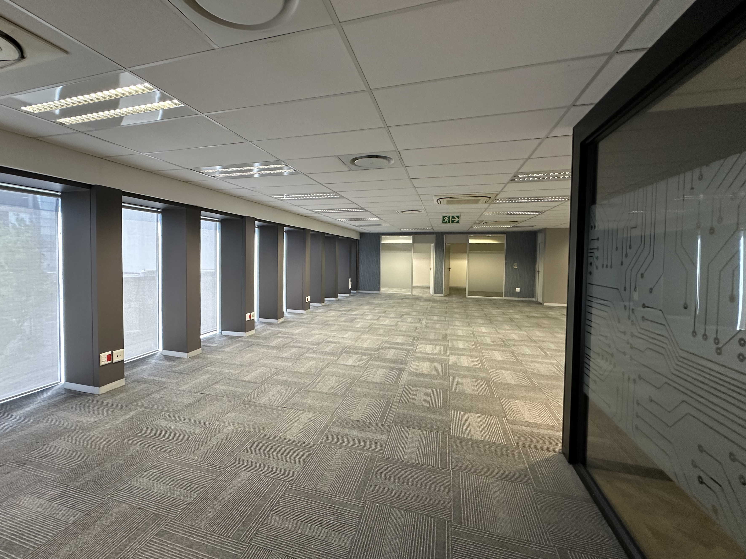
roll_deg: +0.4
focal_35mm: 16
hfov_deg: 94.2
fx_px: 345
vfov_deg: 78.1
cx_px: 334
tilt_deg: -2.1
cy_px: 269
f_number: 2.2
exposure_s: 1/50
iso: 200
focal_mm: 2.22
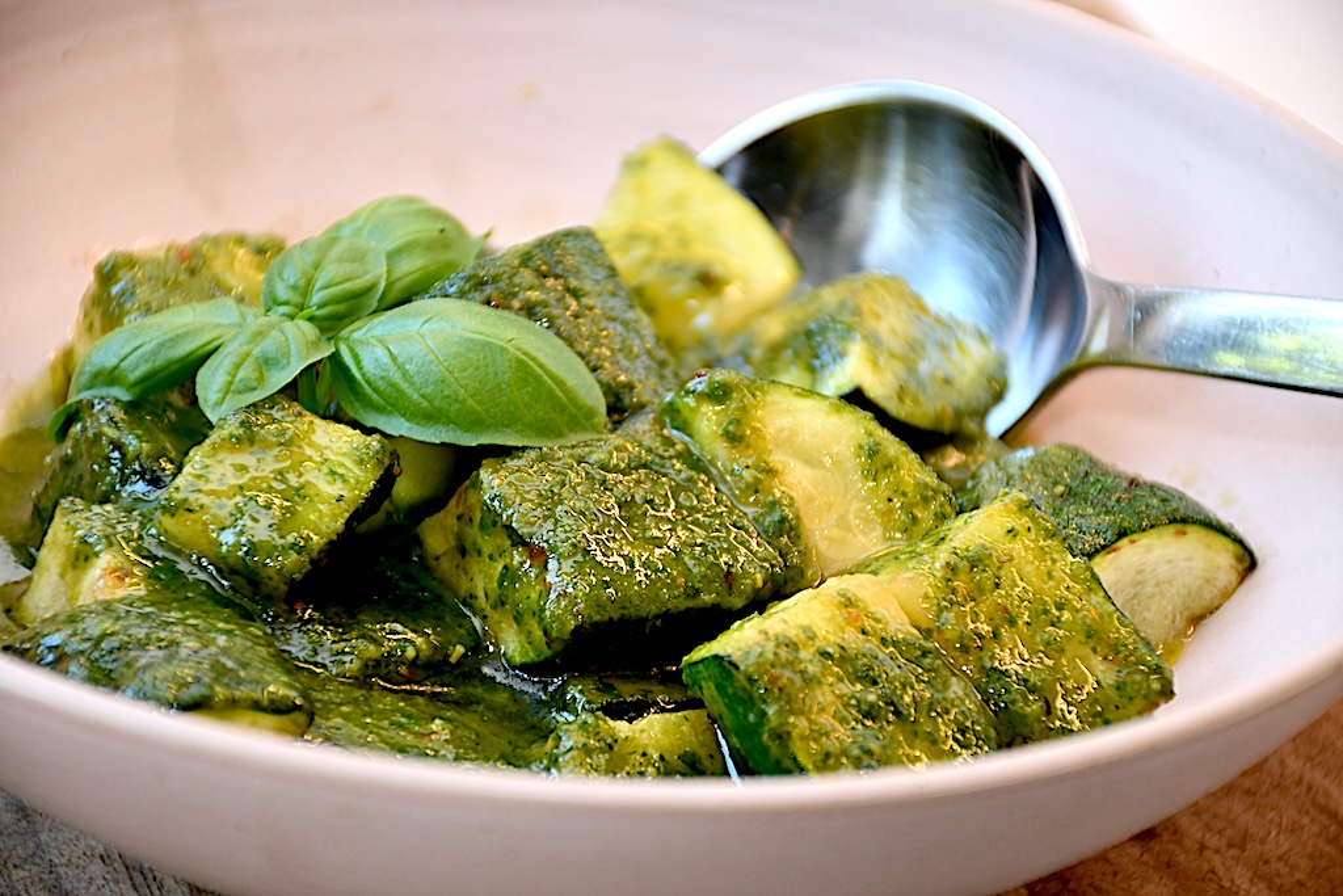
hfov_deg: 9.8
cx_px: 672
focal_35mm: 210
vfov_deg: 6.5
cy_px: 448
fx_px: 7835
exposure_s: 1/60
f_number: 5.6
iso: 640
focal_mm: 140
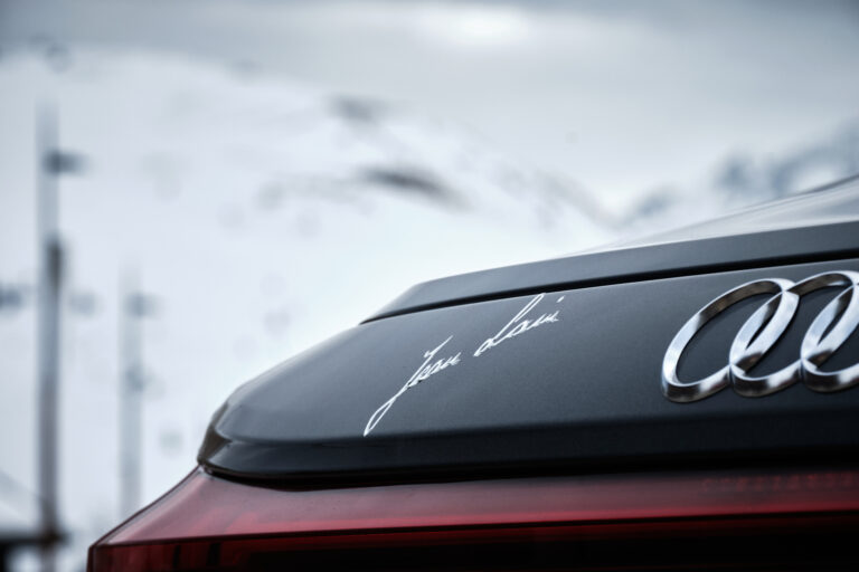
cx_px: 430
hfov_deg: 9.8
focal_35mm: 210
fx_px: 5010
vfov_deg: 6.5
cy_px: 286
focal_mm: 140
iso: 640
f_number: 11
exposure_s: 1/125
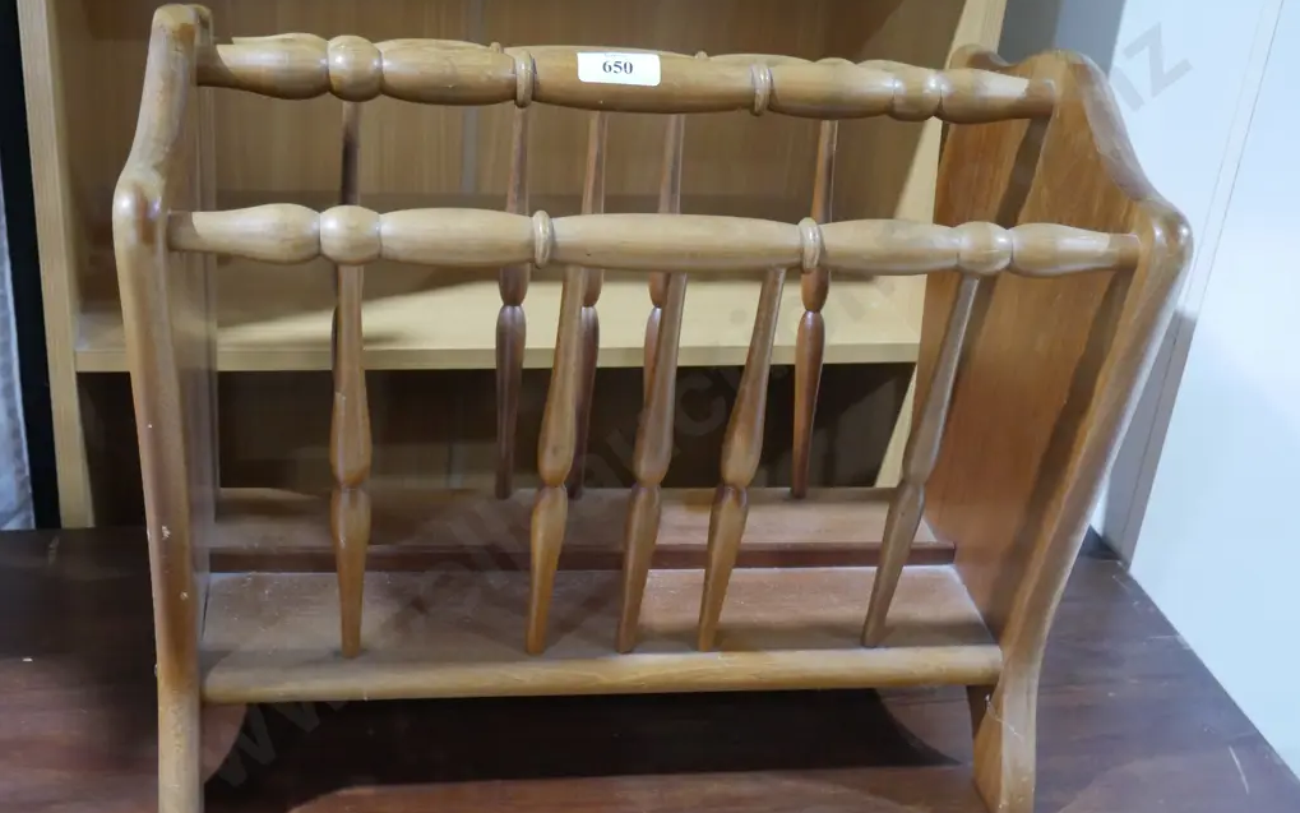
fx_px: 1736
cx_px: 652
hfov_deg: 41.1
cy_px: 437
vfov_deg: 26.3
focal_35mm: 49
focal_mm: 23
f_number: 5.6
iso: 3200
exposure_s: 1/60
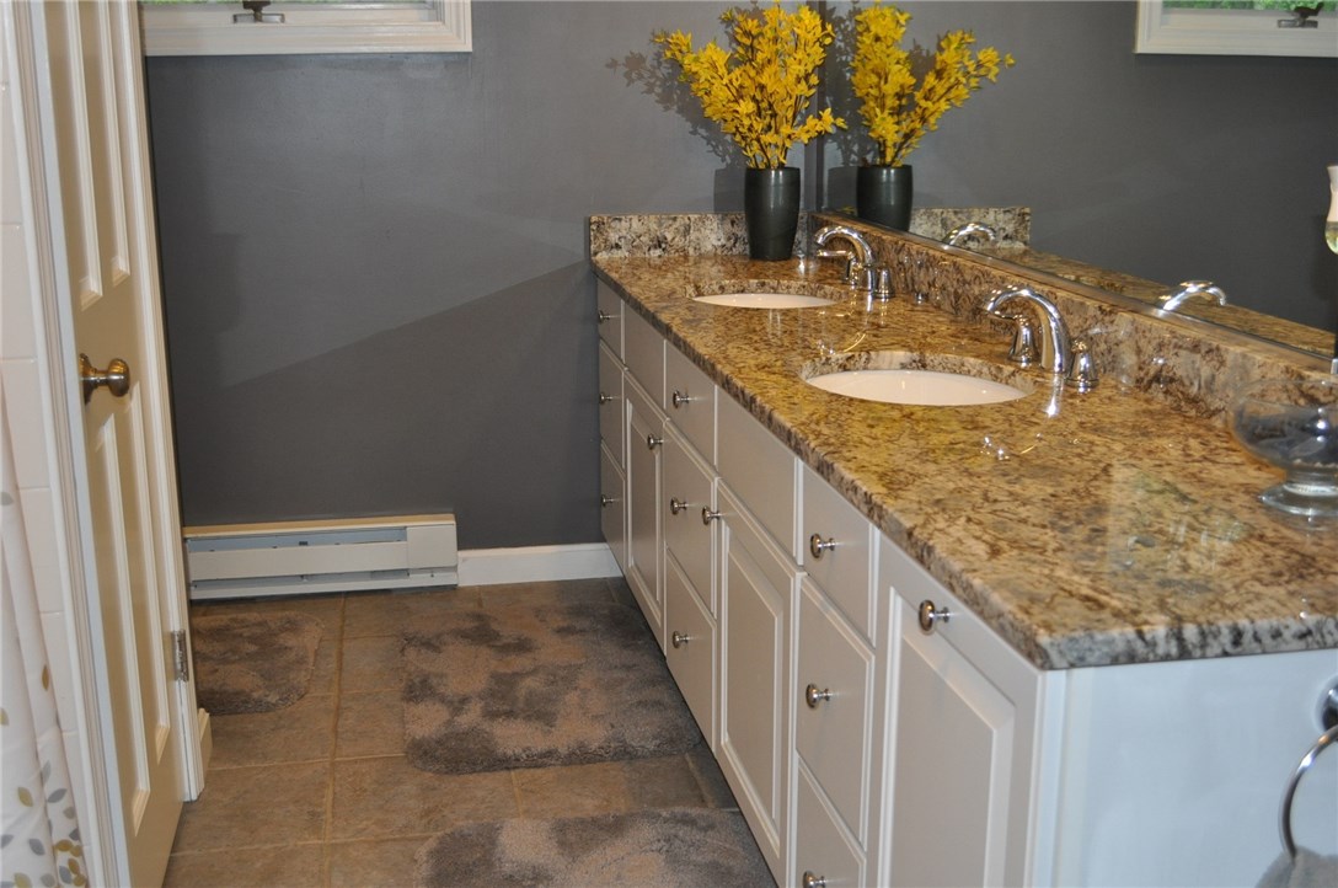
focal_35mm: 42
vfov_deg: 31.8
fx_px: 1559
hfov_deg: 46.5
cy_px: 444
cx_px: 669
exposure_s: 1/60
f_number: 4.5
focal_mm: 28
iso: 800
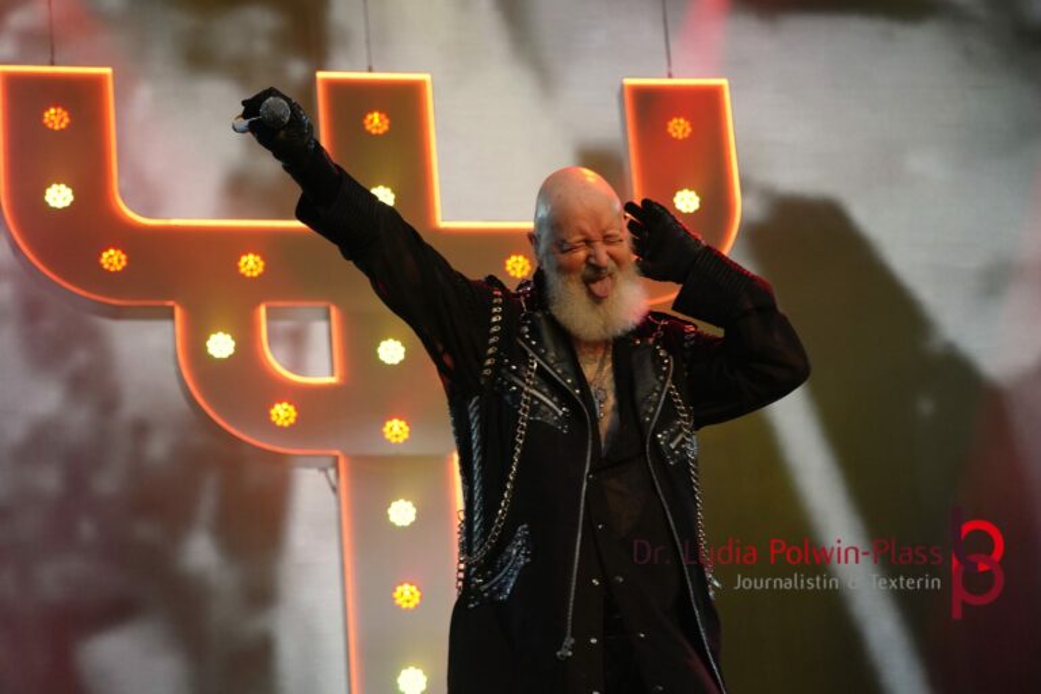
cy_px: 347
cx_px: 520
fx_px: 3123
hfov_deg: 18.9
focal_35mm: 108
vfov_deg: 12.7
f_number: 5
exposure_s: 1/160
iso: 2000
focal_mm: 72
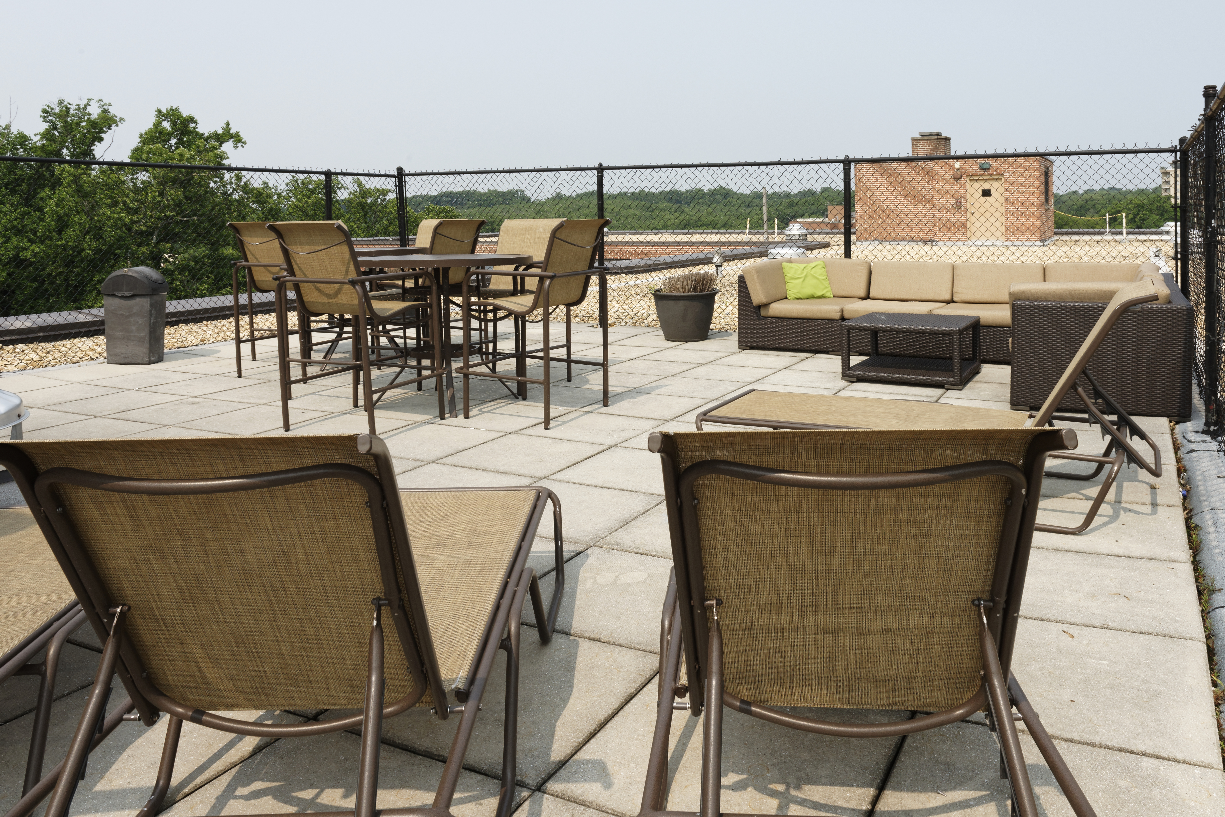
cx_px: 612
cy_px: 408
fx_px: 817
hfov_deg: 73.7
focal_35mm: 24
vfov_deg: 53.2
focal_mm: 24
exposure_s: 1/200
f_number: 14
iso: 320
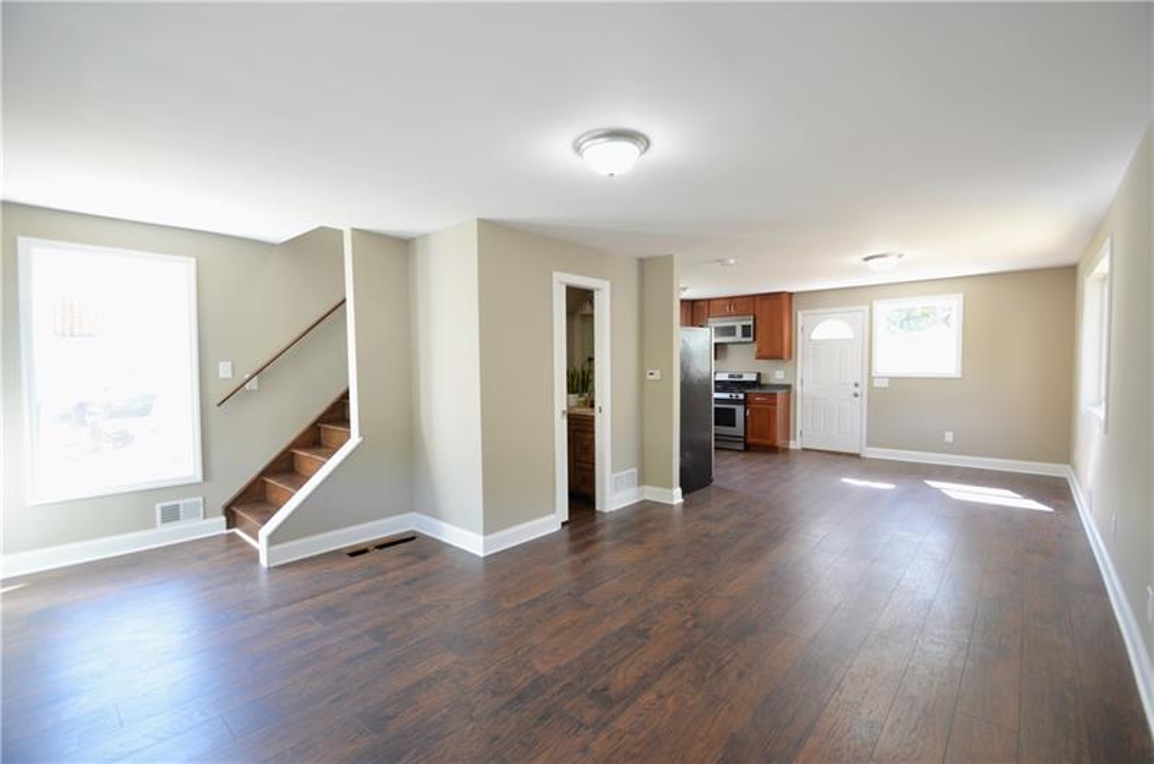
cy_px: 382
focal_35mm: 15
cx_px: 577
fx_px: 480
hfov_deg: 100.5
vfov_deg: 77.1
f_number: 3.5
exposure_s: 1/15
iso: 200
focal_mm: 10
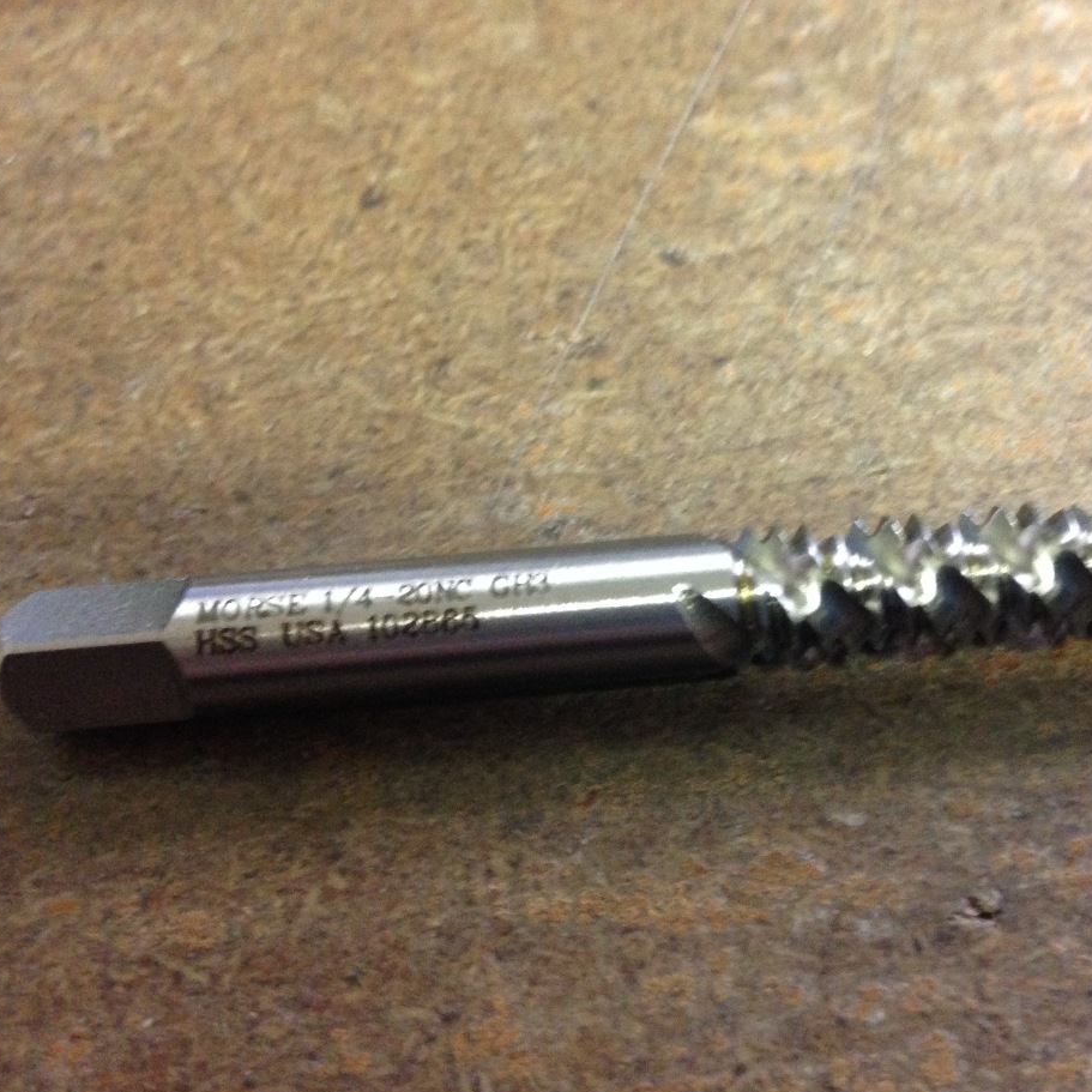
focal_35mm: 41
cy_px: 573
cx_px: 711
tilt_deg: -60.2
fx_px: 1463
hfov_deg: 40.5
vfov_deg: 40.9
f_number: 2.4
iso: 400
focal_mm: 4.12
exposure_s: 1/20
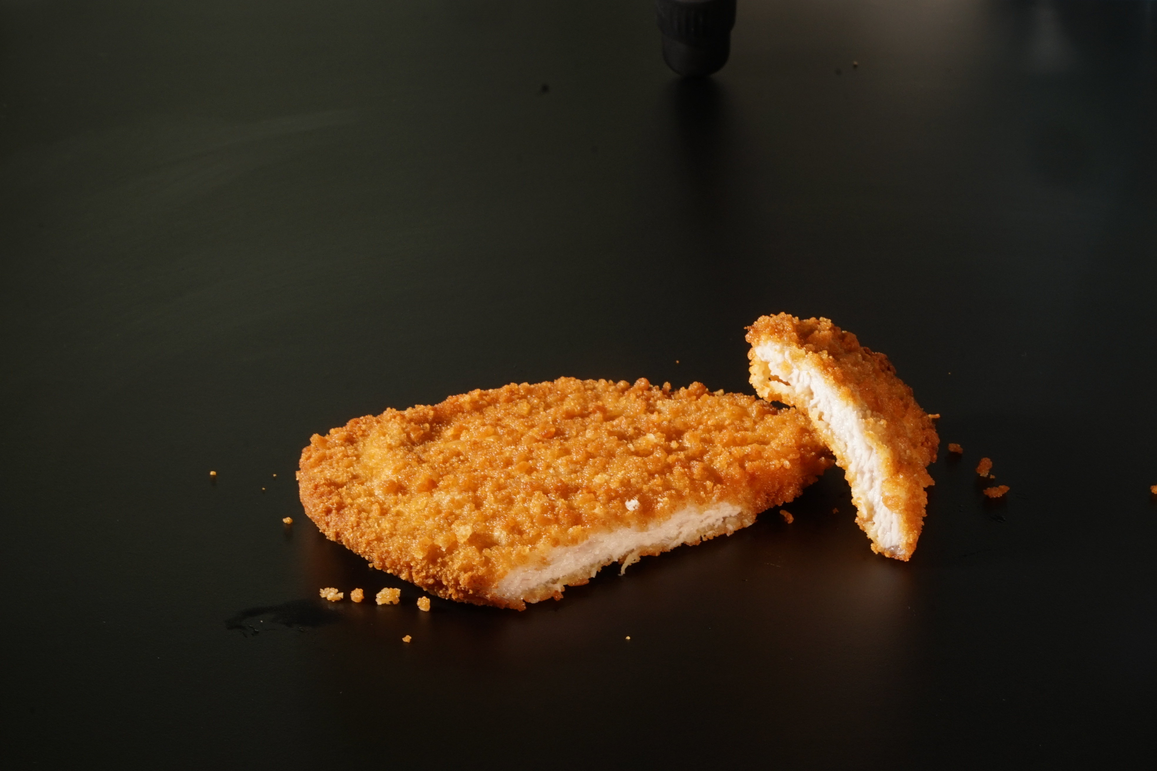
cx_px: 578
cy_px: 386
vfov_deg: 14.3
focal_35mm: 96
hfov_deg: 21.2
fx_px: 3085
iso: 320
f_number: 22
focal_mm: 64
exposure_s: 1/1.6
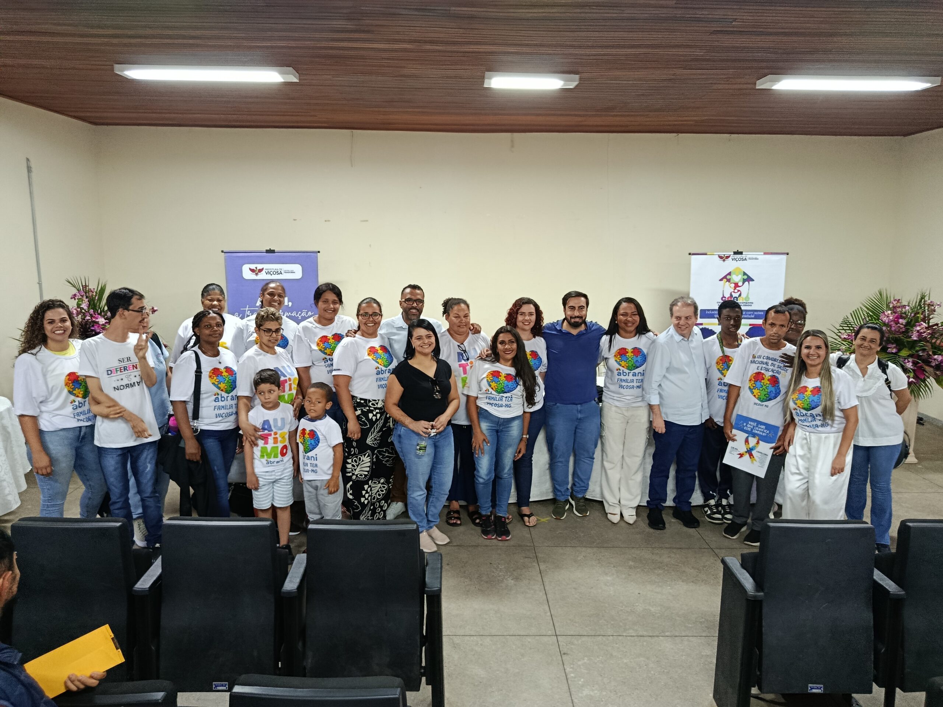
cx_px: 472
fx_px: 654
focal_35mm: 24
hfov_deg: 71.6
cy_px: 354
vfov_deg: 56.8
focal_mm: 5.24
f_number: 1.7
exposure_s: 1/30
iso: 1365
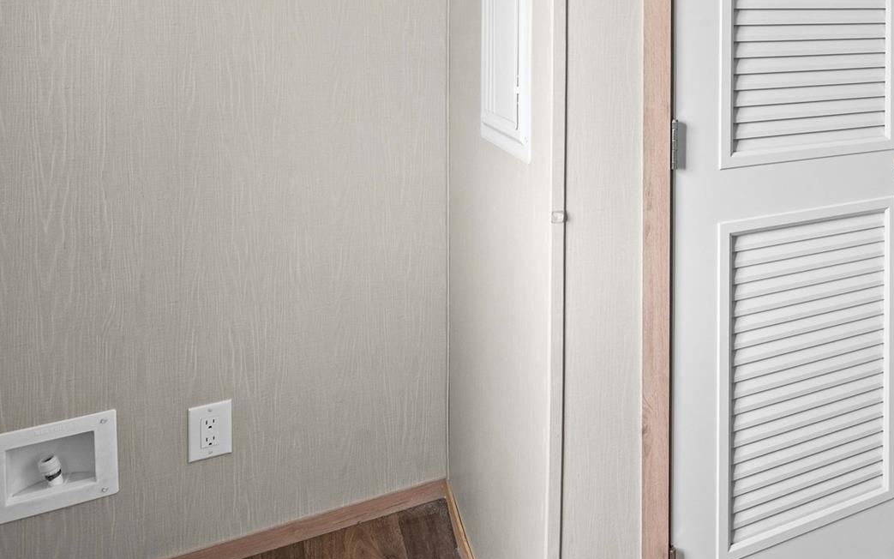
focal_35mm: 32
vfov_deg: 35.5
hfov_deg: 51.8
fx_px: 780
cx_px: 823
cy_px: -6
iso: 100
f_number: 8
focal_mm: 16
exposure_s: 1/3
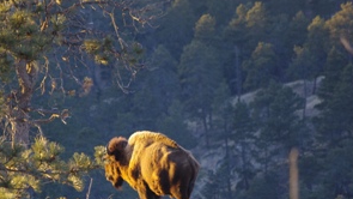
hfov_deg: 4.5
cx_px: 141
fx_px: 4465
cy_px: 170
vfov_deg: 2.5
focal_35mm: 477
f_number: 5.6
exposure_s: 1/100
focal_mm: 200
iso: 400
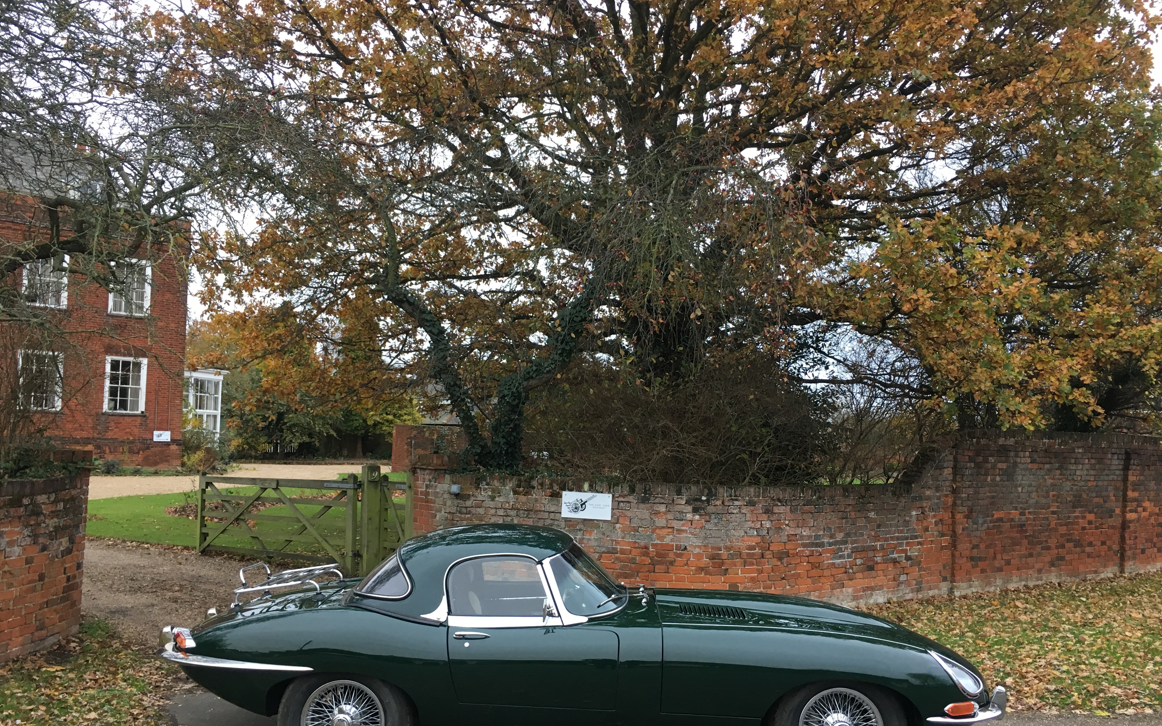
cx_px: 576
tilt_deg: +2.8
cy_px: 401
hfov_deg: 61.2
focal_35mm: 31
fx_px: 982
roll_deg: -2.1
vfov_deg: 40.6
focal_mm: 4.15
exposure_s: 1/33
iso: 40
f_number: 2.2
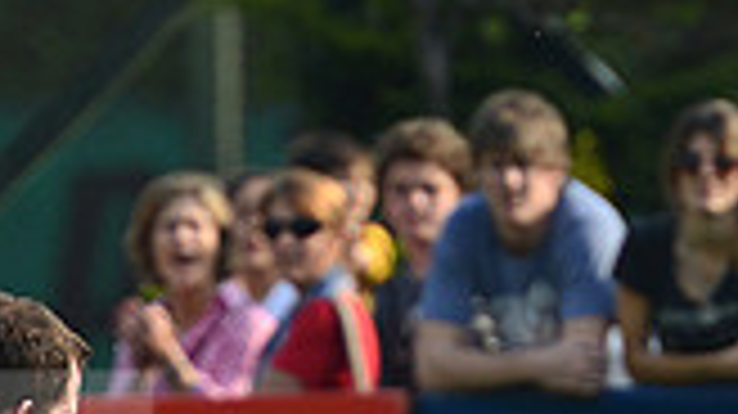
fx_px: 19556
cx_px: -220
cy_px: 506
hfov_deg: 2.2
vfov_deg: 1.2
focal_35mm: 1000
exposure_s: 1/1600
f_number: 4
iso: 320
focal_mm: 270
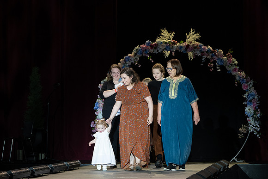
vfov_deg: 8.6
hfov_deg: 12.9
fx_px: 1182
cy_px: 79
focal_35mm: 159
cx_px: 152
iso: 1000
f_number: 5.6
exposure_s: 1/320
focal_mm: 86
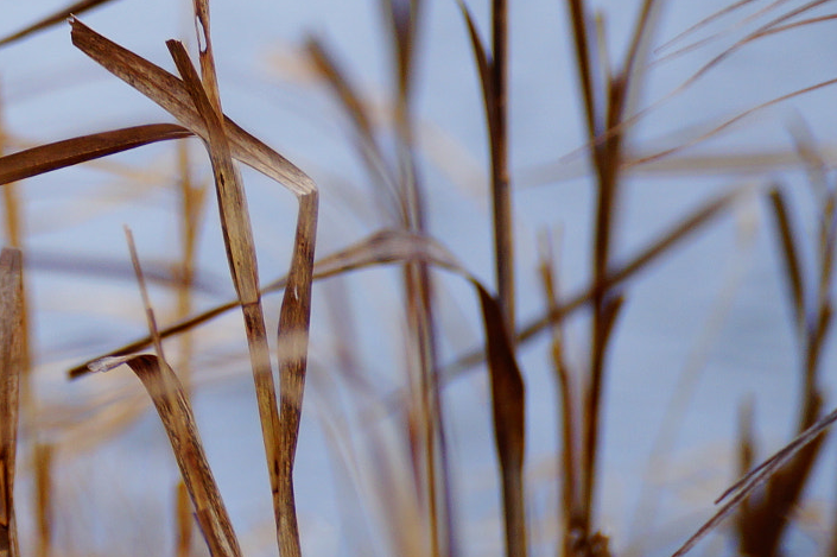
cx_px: -348
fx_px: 20259
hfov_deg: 2.4
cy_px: -175
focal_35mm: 872
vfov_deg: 1.6
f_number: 5
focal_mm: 200
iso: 160
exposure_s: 1/320
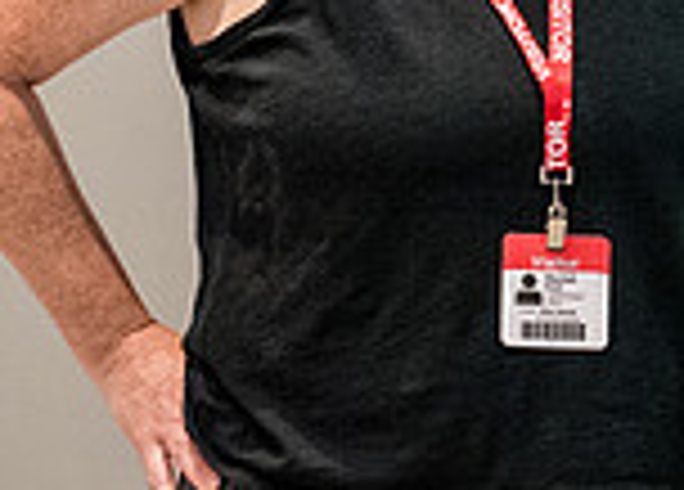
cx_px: 916
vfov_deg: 4.9
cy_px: -128
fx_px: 5699
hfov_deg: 6.8
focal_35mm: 293
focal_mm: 66
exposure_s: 1/250
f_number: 3.5
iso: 6400
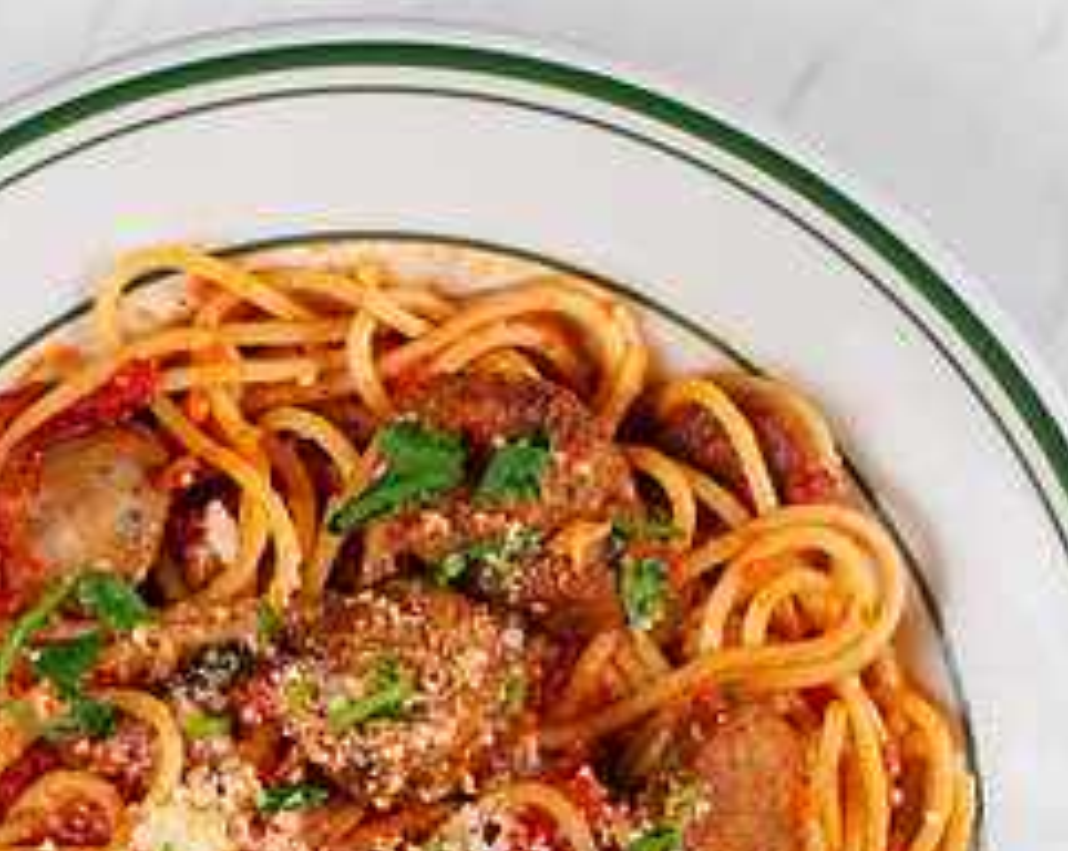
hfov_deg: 12.9
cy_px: 985
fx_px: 4734
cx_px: 347
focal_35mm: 150
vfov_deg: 10.1
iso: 200
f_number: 13
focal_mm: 50
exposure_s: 1/250
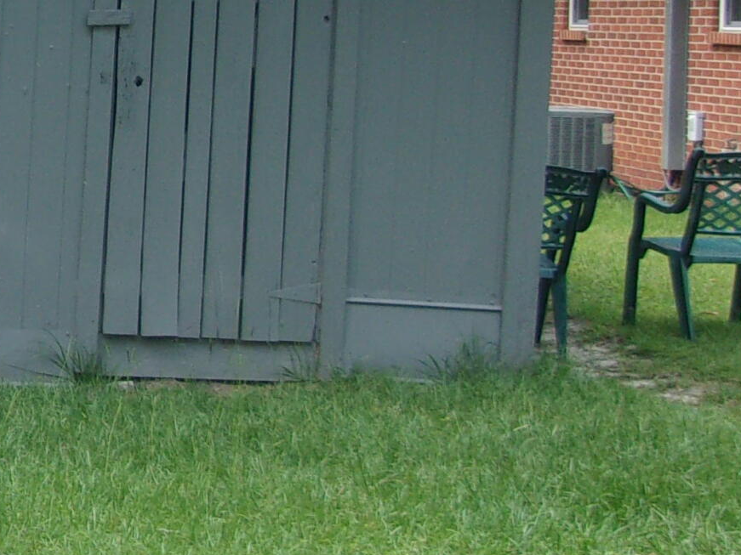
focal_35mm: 93
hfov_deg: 20.0
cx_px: -111
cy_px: 11
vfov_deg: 15.6
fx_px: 1991
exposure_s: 1/180
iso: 80
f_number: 3
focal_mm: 4.9
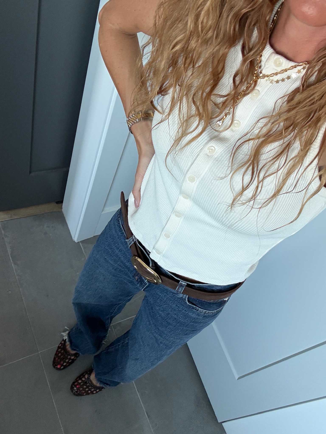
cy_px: 217
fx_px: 377
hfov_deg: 46.8
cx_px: 163
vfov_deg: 60.0
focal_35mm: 30
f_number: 1.9
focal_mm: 2.69
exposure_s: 1/60
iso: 200
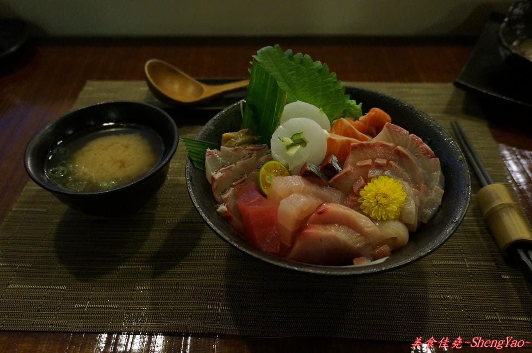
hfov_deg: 59.5
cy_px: 176
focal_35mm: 32
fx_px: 465
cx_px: 266
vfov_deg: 41.6
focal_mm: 21
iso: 3200
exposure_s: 1/80
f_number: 4
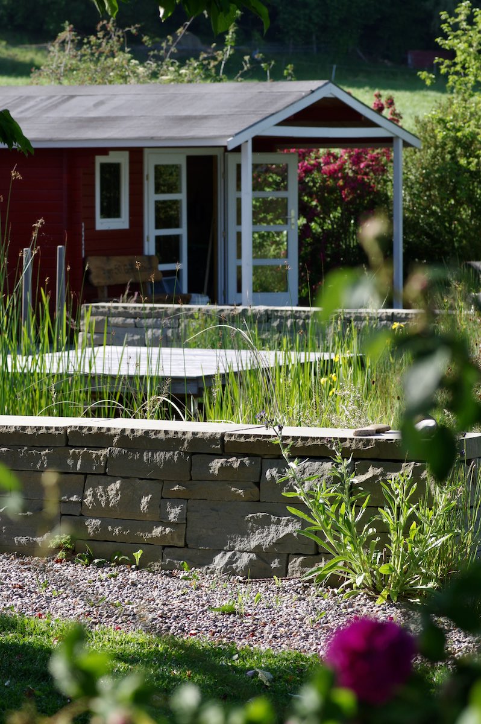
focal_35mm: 150
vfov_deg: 13.7
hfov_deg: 9.1
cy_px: 362
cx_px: 240
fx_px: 3011
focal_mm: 100
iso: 400
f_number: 7.1
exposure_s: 1/640
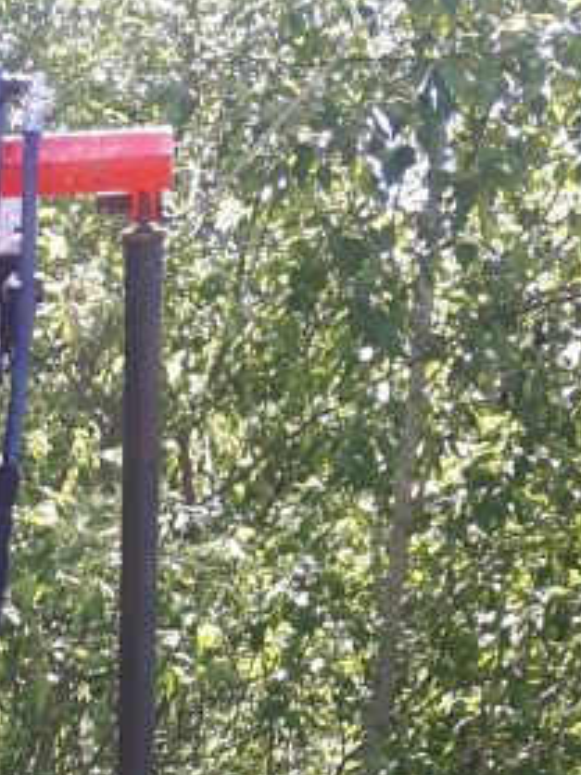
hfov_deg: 9.5
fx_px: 3315
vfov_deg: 12.5
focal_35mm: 148
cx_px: -489
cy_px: 1243
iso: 40
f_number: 1.9
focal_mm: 3.7
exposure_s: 1/217
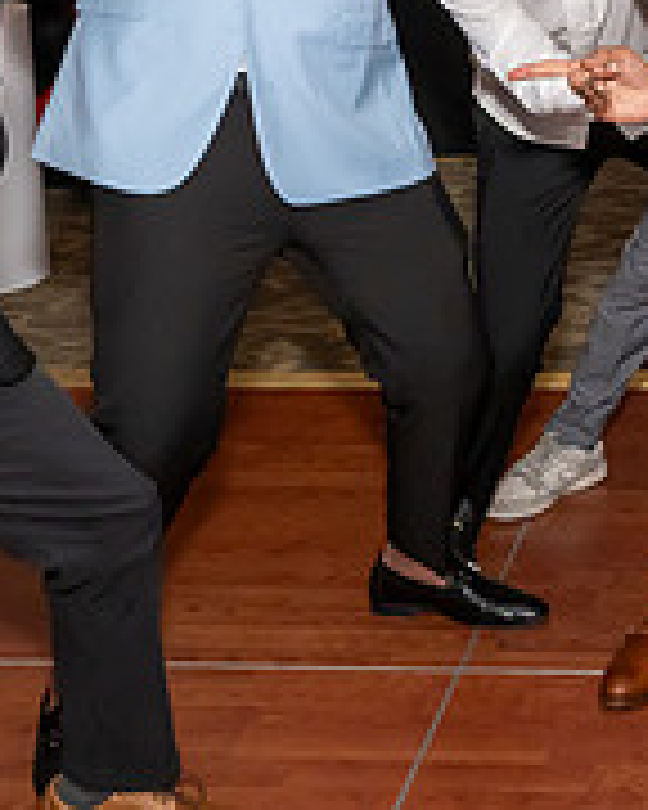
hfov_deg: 19.3
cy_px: -25
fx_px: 1822
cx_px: 726
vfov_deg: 23.8
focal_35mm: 76
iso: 1000
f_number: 9
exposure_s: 1/250
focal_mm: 17
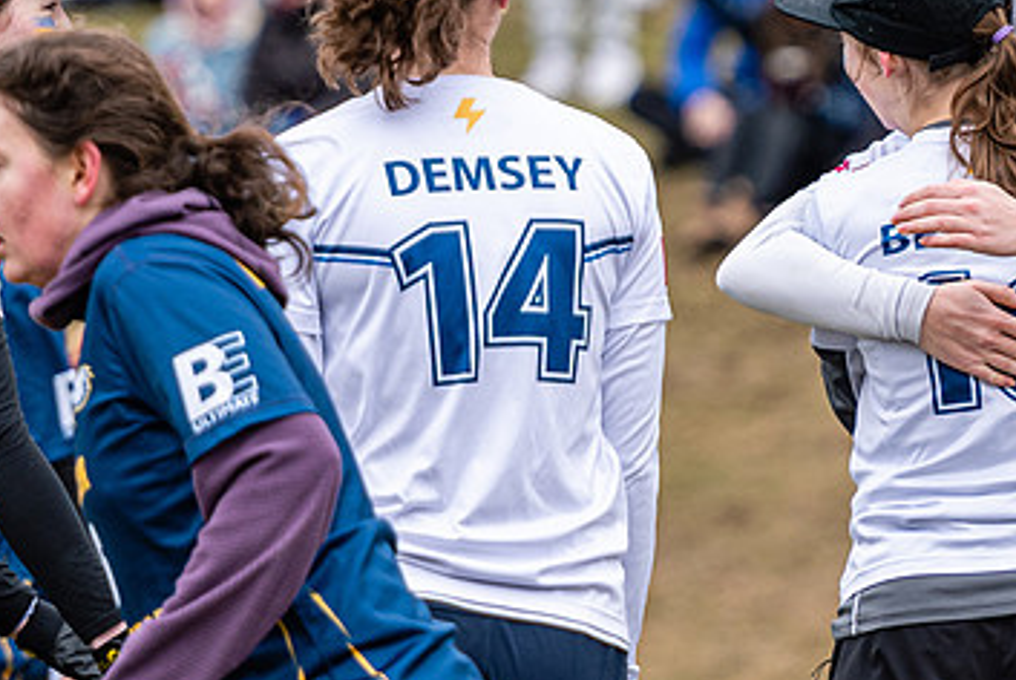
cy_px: 432
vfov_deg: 1.9
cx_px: 1183
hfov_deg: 2.8
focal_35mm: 738
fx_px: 20845
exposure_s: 1/1000
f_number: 3.2
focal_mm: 190
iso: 250
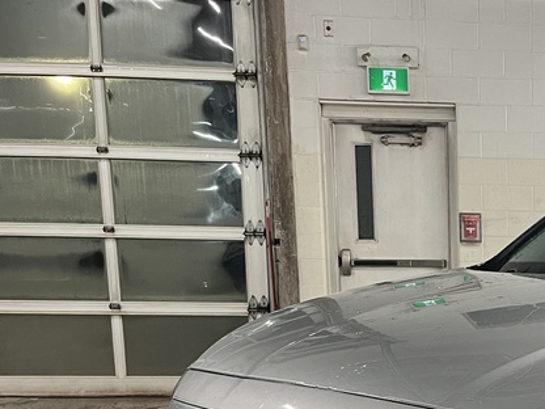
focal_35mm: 64
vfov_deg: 21.8
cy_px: 440
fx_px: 1008
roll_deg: -0.8
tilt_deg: -12.2
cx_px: 618
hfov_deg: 27.4
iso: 125
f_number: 1.6
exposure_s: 1/78
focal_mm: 5.1
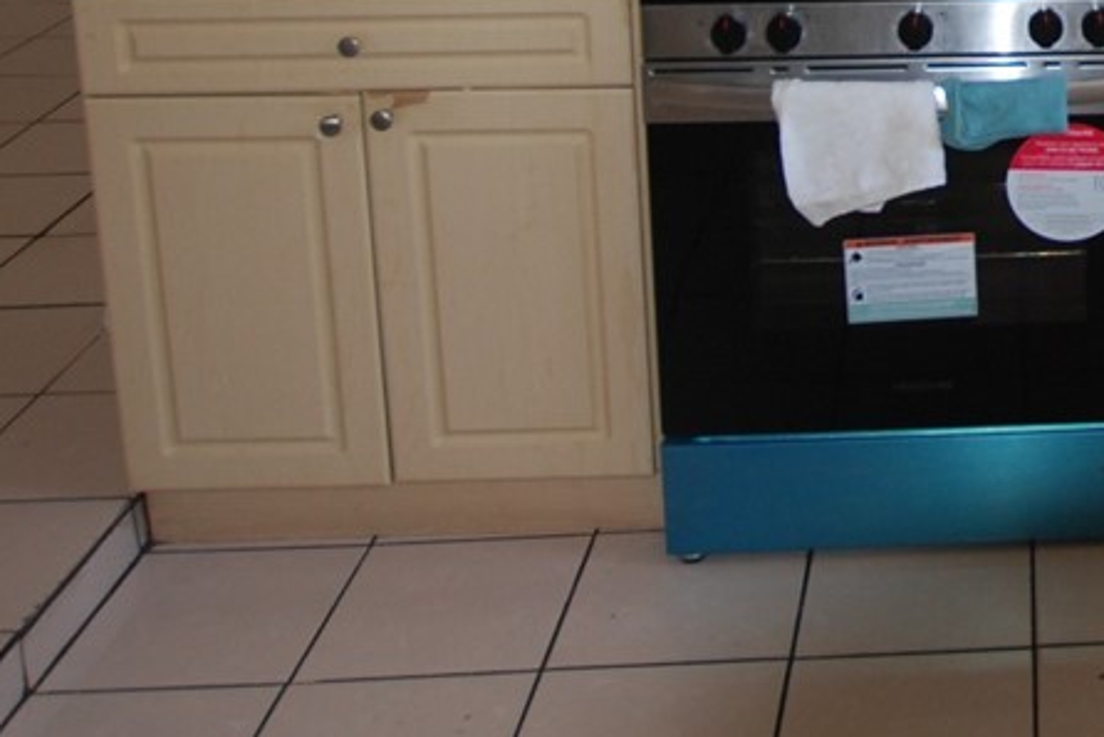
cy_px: -169
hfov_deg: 30.9
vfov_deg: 21.9
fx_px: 1749
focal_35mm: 57
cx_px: 1241
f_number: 3.5
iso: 200
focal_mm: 10
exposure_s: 1/60
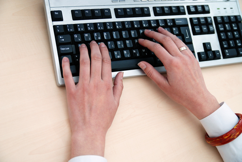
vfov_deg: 25.8
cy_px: 81
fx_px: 353
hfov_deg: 37.8
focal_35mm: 52
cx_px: 121
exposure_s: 1/80
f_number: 2.8
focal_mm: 35
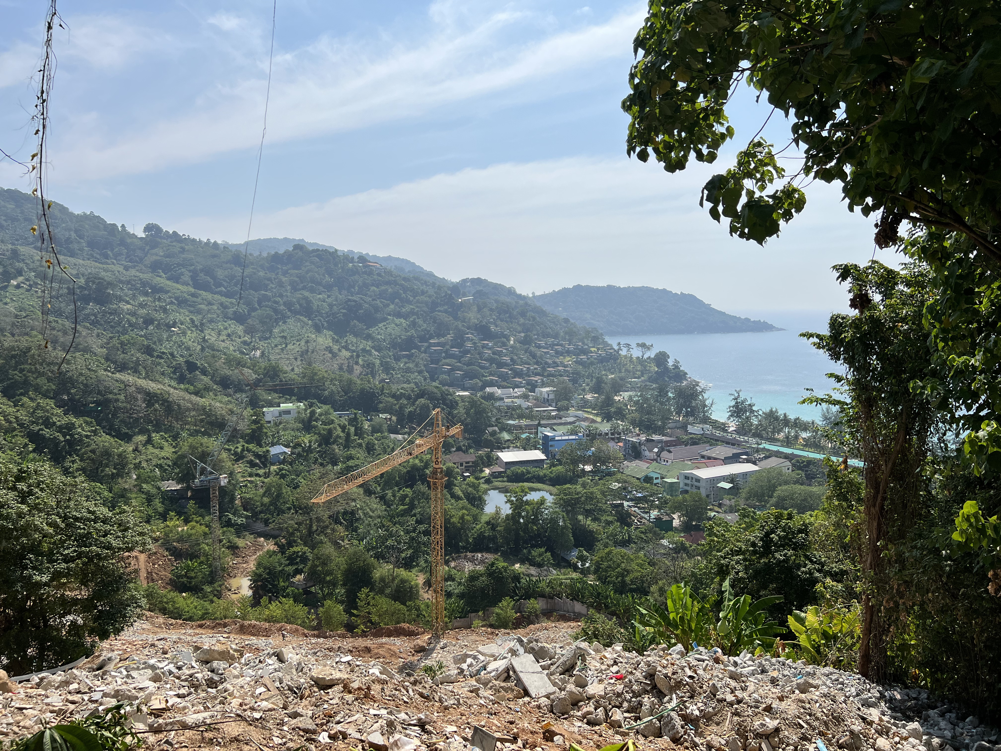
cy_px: 376
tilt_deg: -6.0
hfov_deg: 67.3
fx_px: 752
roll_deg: +0.0
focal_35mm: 26
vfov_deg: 53.1
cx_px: 500
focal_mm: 5.7
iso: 50
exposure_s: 1/10309
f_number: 1.5
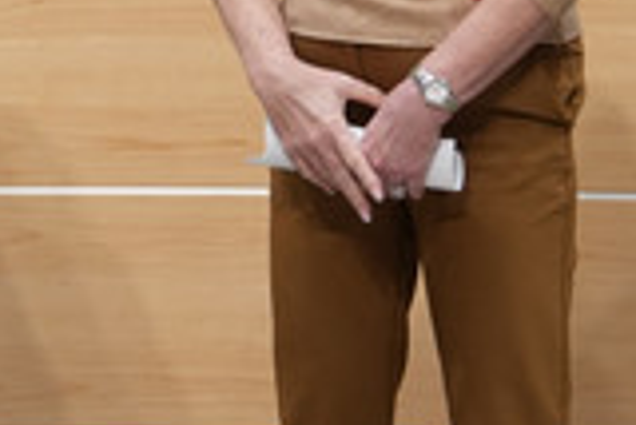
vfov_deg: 7.5
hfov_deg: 11.3
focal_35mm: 180
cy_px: -296
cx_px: -52
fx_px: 3183
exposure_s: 1/400
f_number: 2.8
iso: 1000
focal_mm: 45
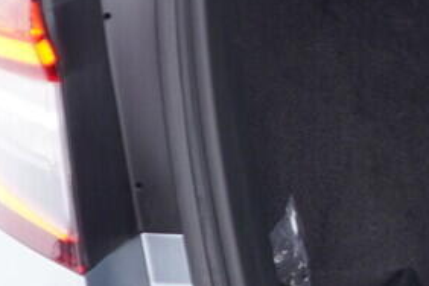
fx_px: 2192
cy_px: -58
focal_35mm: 184
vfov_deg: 7.4
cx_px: 943
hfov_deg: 10.1
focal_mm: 24
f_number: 2.8
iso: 400
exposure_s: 1/40
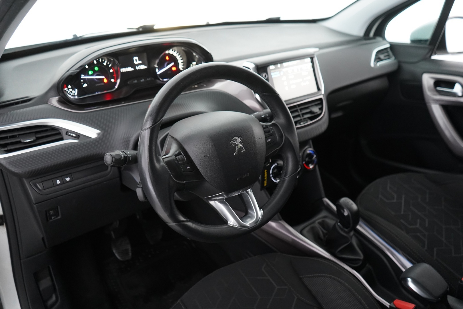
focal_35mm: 28
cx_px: 232
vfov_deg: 46.4
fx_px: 360
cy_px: 154
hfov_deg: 65.5
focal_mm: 28
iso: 4000
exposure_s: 1/40
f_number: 3.5
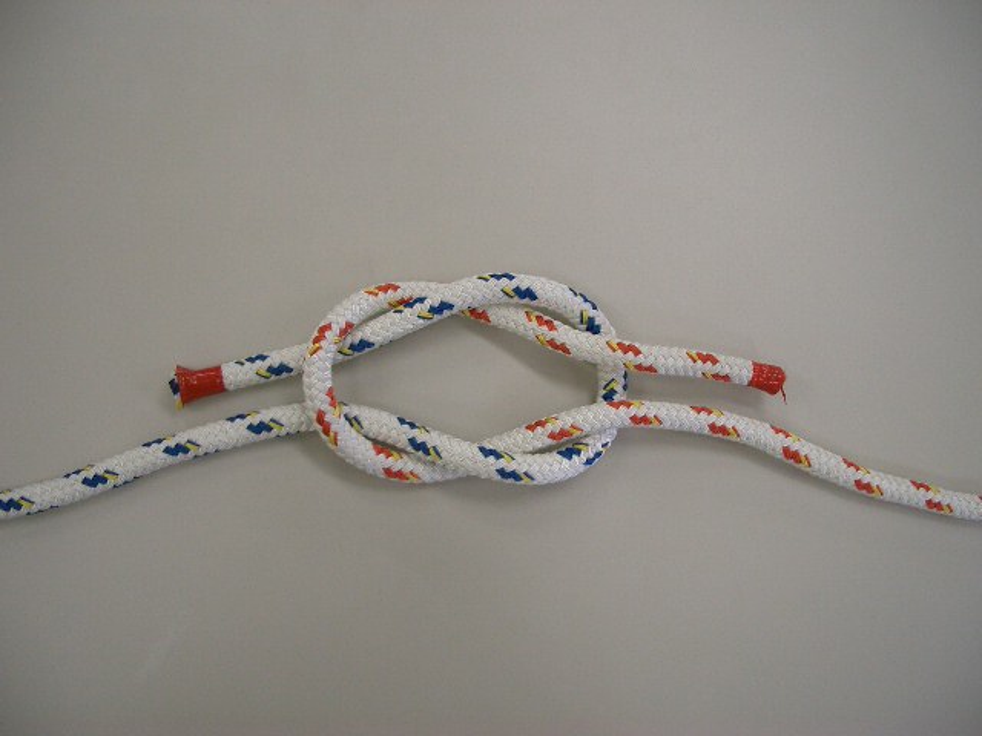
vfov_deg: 40.7
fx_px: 993
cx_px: 491
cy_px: 368
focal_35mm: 35
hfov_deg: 52.6
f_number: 2.6
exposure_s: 1/60
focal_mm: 5.8
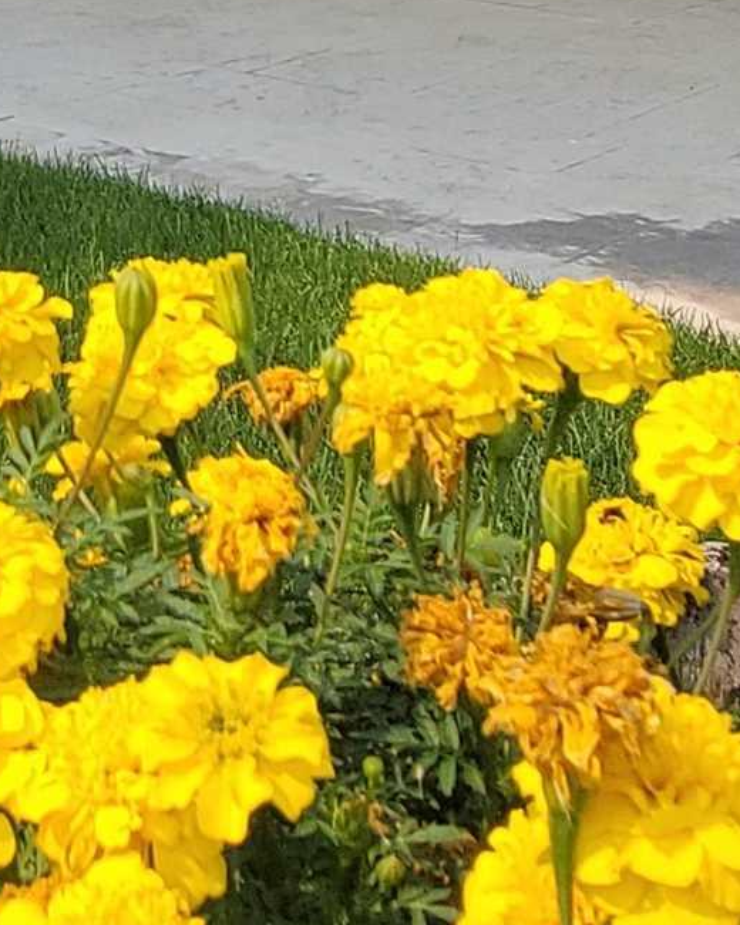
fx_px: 1643
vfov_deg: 27.9
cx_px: -43
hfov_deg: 24.0
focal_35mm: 60
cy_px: -157
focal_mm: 2.2
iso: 50
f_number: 2.2
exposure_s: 1/1248
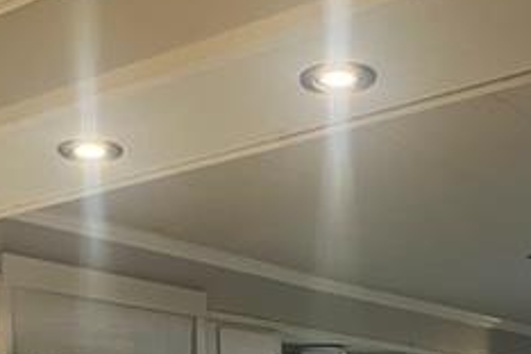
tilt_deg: -1.7
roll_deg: +1.7
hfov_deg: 27.2
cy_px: 513
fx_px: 1091
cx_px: 334
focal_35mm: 74
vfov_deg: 16.9
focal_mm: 5.1
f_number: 1.6
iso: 100
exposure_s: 1/60
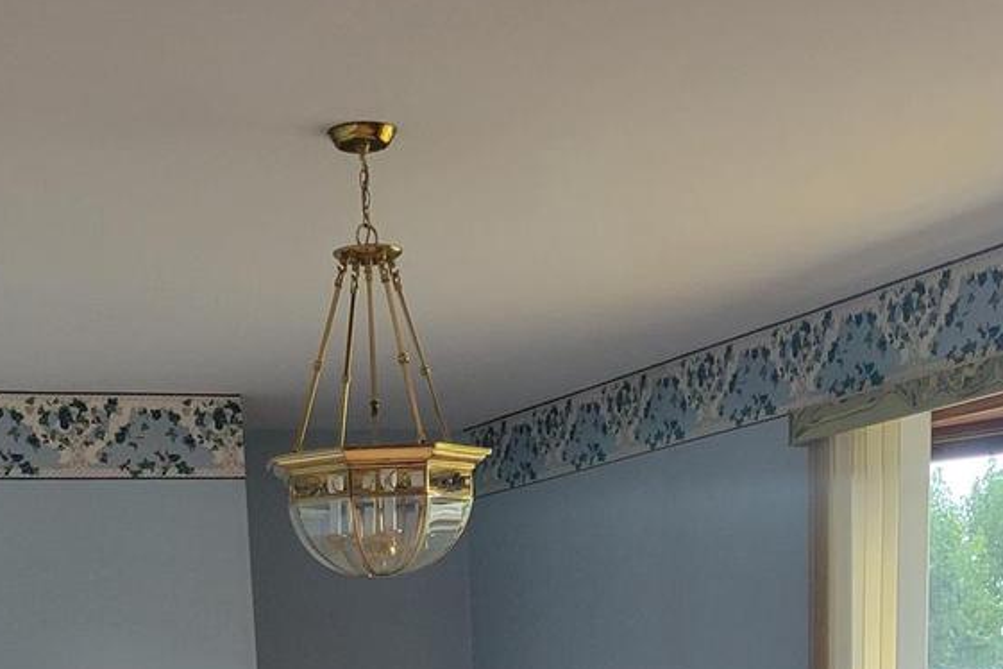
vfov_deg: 15.9
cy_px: 1181
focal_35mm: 74
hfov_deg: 27.3
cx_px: 433
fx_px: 2062
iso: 200
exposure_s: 1/59
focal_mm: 5.4
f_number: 1.8
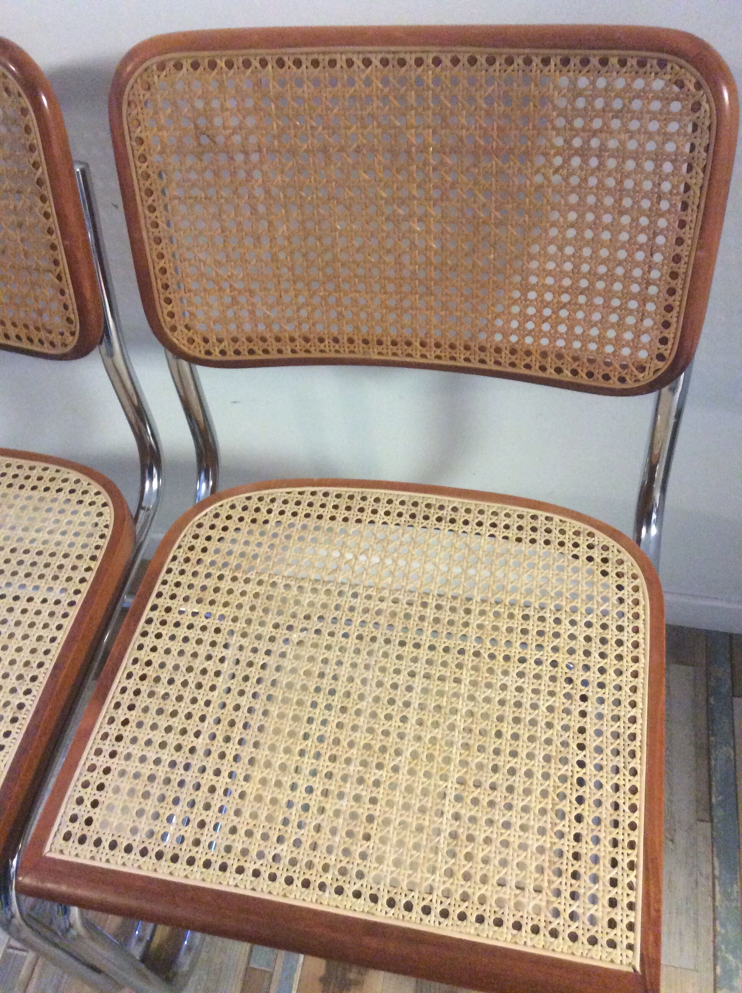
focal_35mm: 32
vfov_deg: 56.9
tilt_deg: -52.1
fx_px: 917
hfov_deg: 44.1
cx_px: 371
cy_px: 496
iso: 400
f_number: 2.4
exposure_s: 1/17
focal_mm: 3.3
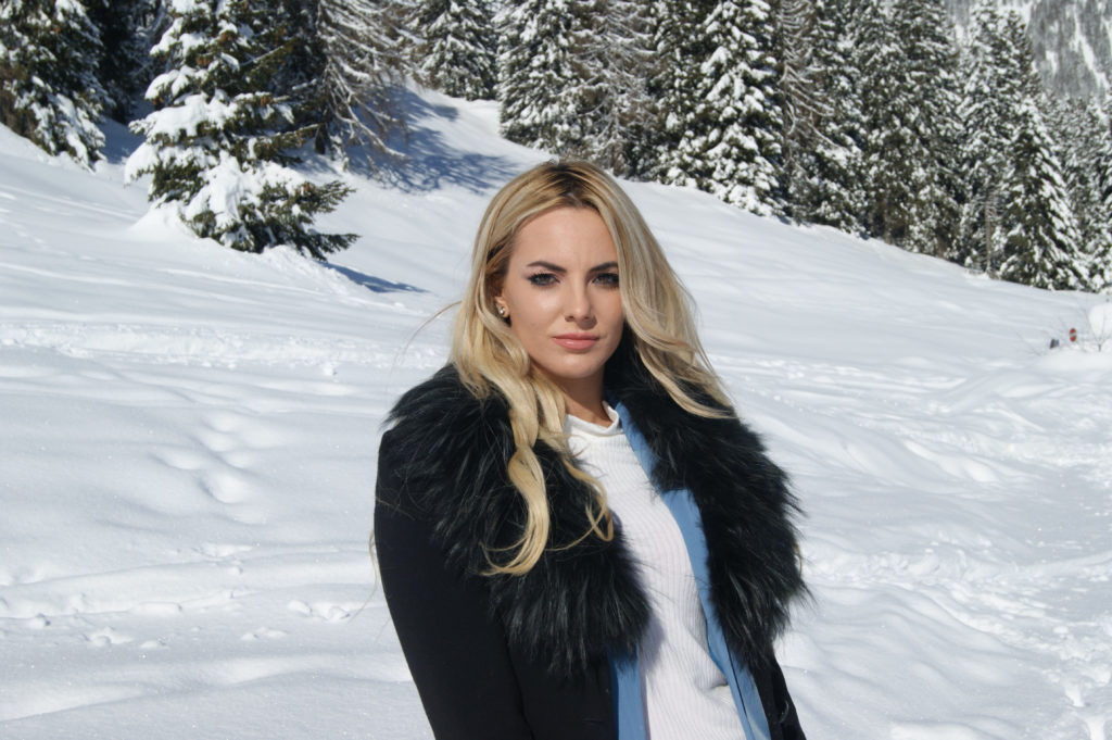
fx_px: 1389
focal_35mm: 45
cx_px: 556
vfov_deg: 29.8
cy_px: 370
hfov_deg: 43.6
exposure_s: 1/500
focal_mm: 30
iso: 100
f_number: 8
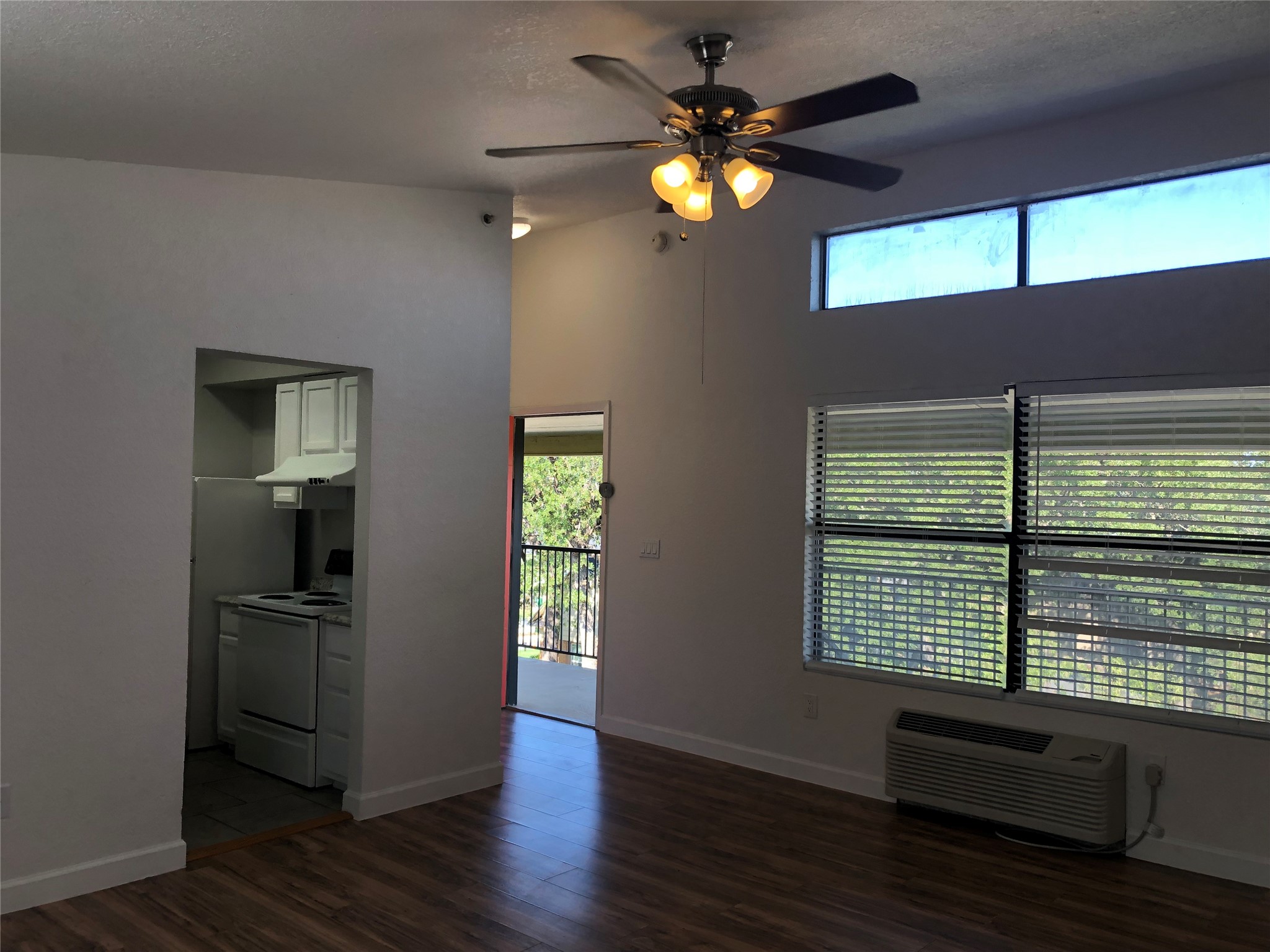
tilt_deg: +1.3
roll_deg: -0.9
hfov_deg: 63.4
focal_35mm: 28
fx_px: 1027
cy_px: 476
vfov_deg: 49.7
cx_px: 635
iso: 32
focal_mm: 3.99
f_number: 1.8
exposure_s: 1/120
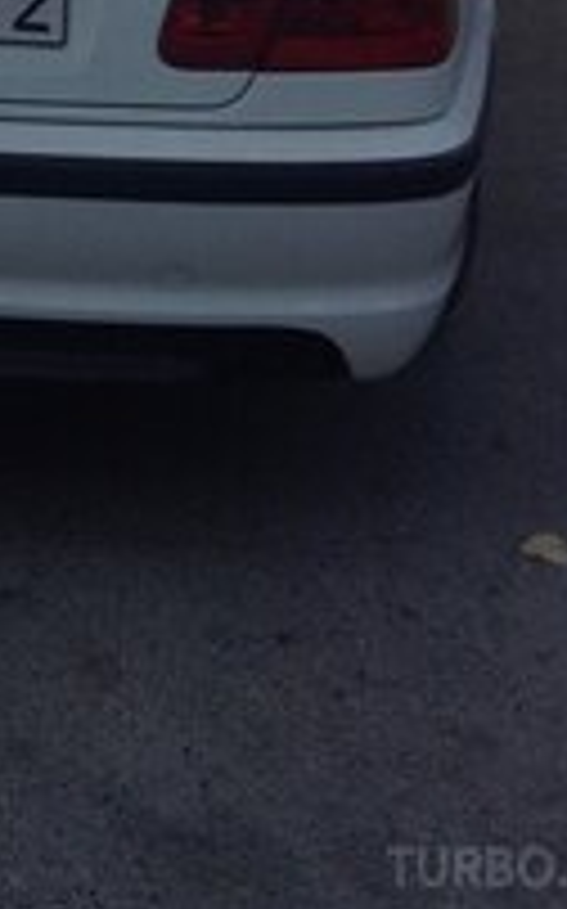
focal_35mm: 86
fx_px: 2129
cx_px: -178
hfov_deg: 14.5
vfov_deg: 22.2
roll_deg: -1.9
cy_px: -189
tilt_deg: -17.7
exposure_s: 1/399
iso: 25
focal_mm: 3.3
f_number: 2.4
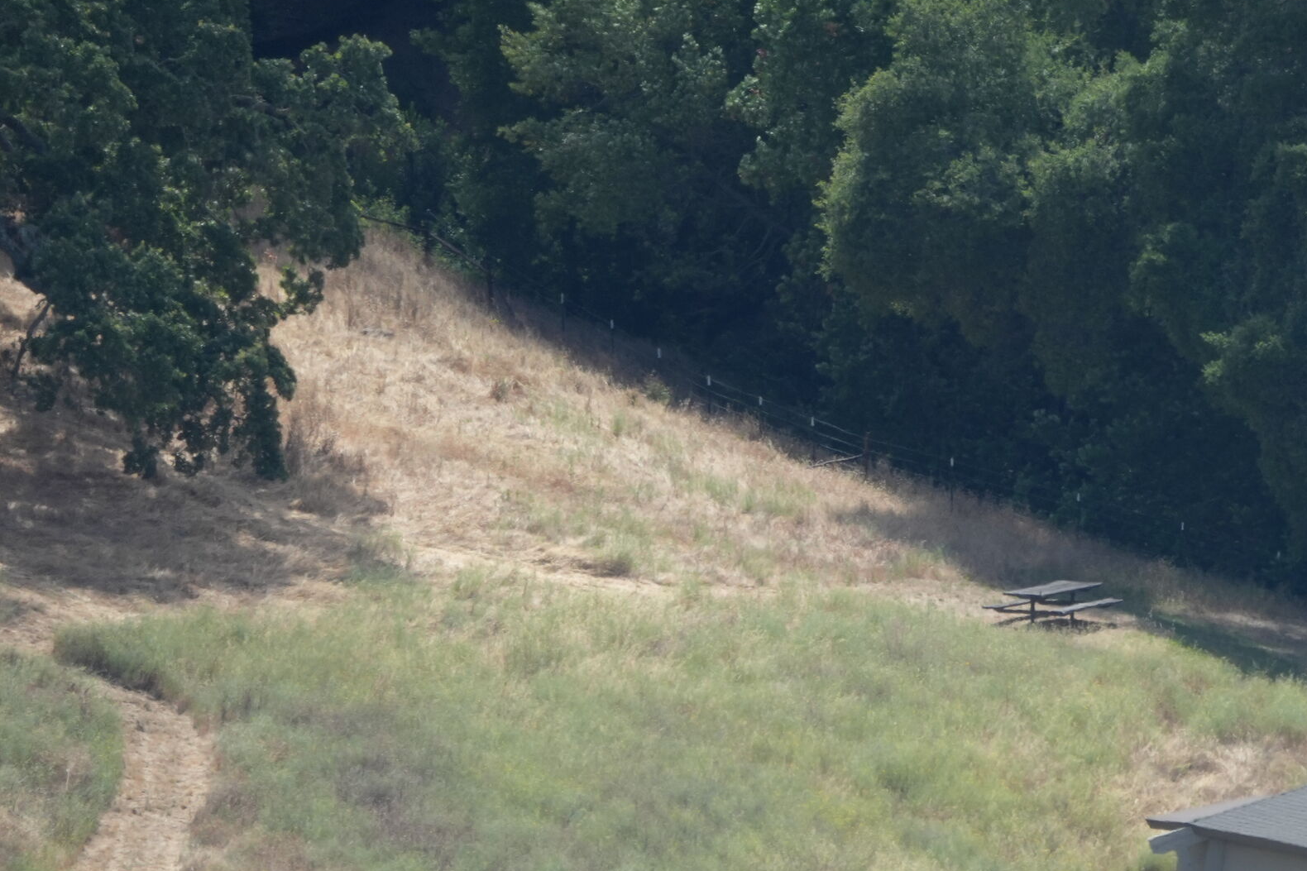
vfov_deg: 1.3
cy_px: 907
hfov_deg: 1.9
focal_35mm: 1094
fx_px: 39711
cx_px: 1468
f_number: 6.3
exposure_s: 1/640
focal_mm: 400
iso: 400
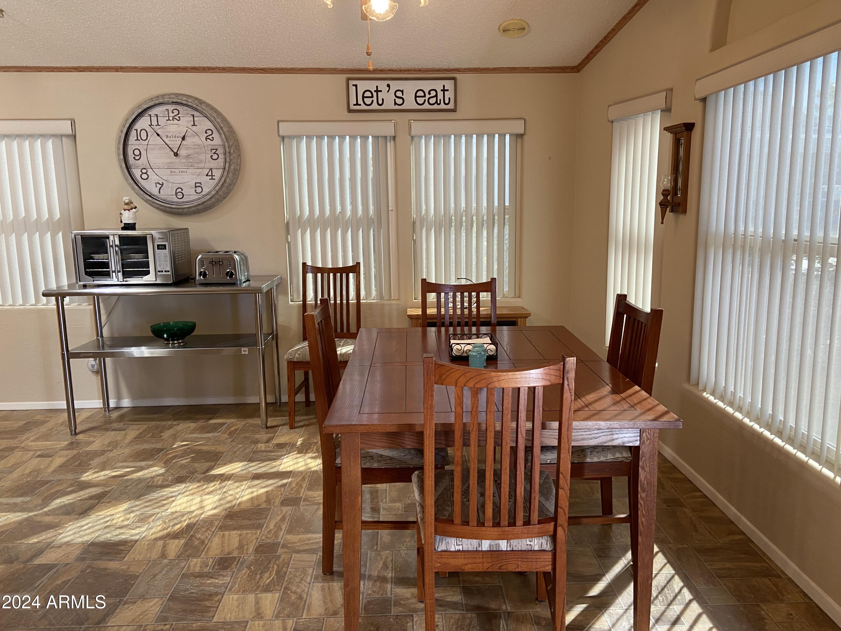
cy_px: 316
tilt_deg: -9.3
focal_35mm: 26
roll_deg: +1.2
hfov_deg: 67.3
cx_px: 420
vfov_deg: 53.1
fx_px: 632
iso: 100
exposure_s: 1/60
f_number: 1.8
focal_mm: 4.25
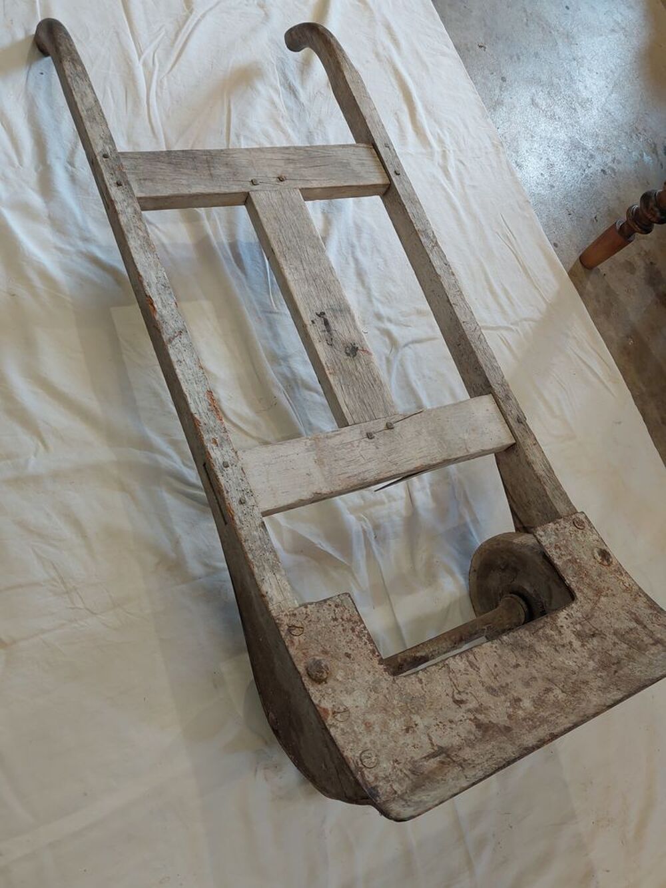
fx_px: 616
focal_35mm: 24
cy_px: 444
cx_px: 333
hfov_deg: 56.8
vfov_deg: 71.6
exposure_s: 1/50
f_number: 1.8
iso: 160
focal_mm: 5.23
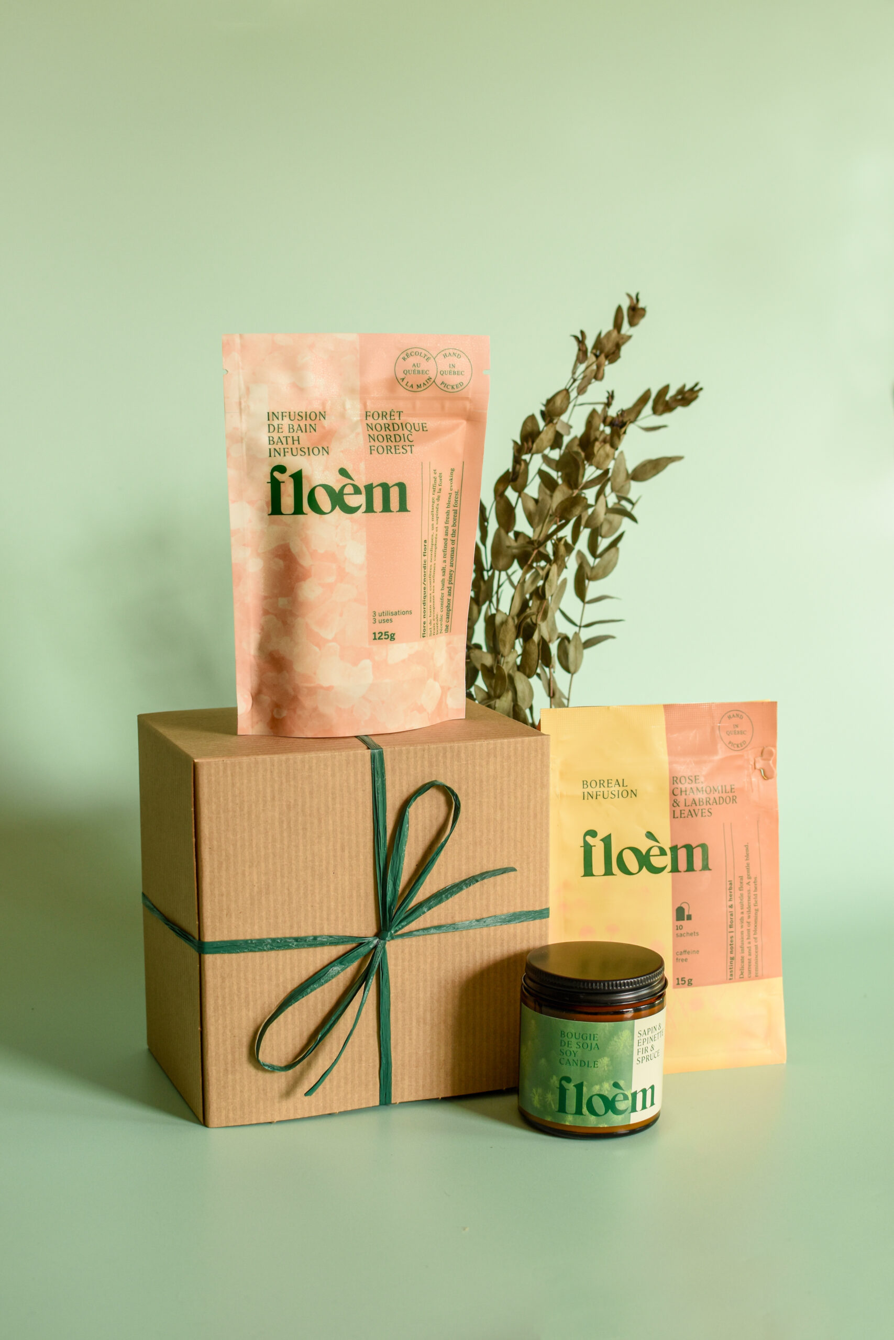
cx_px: 447
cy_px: 670
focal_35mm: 52
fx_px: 1955
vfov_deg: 37.8
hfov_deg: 25.8
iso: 400
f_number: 5
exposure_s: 1/100
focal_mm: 35
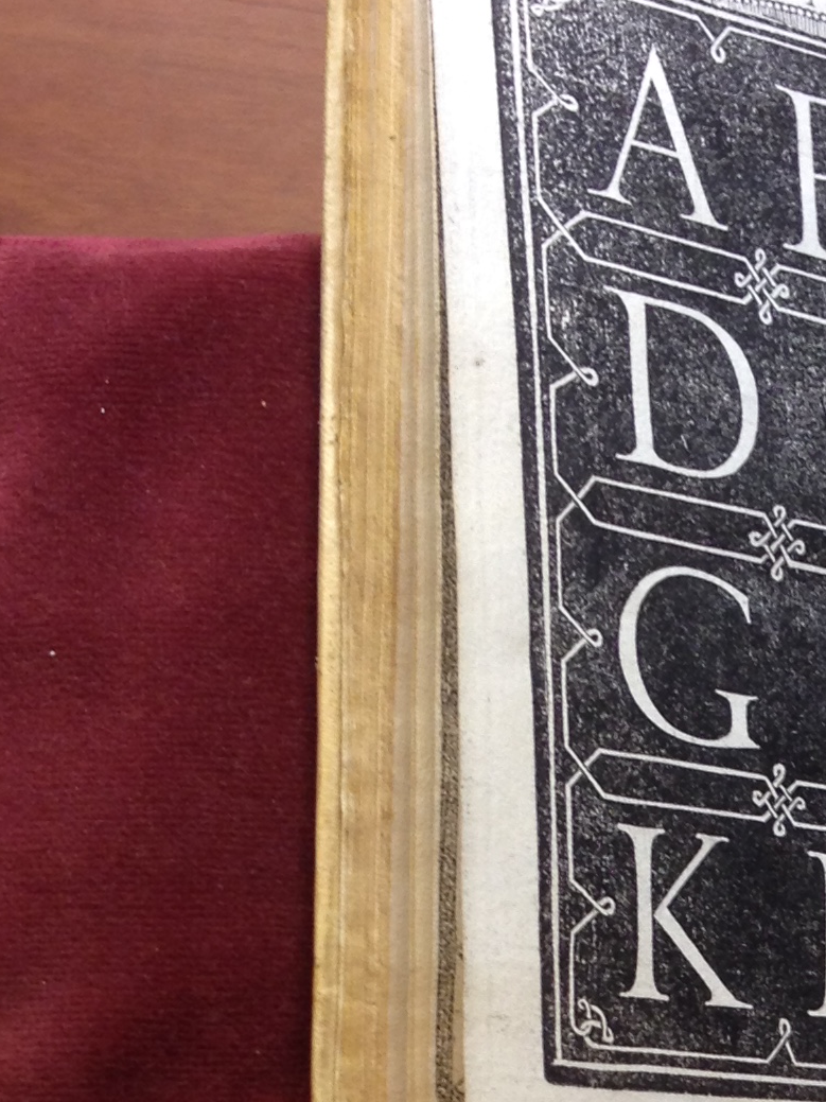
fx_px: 3500
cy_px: 1289
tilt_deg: -88.5
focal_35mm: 110
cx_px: 1047
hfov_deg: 13.0
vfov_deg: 17.2
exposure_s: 1/20
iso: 50
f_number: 2.4
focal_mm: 4.28
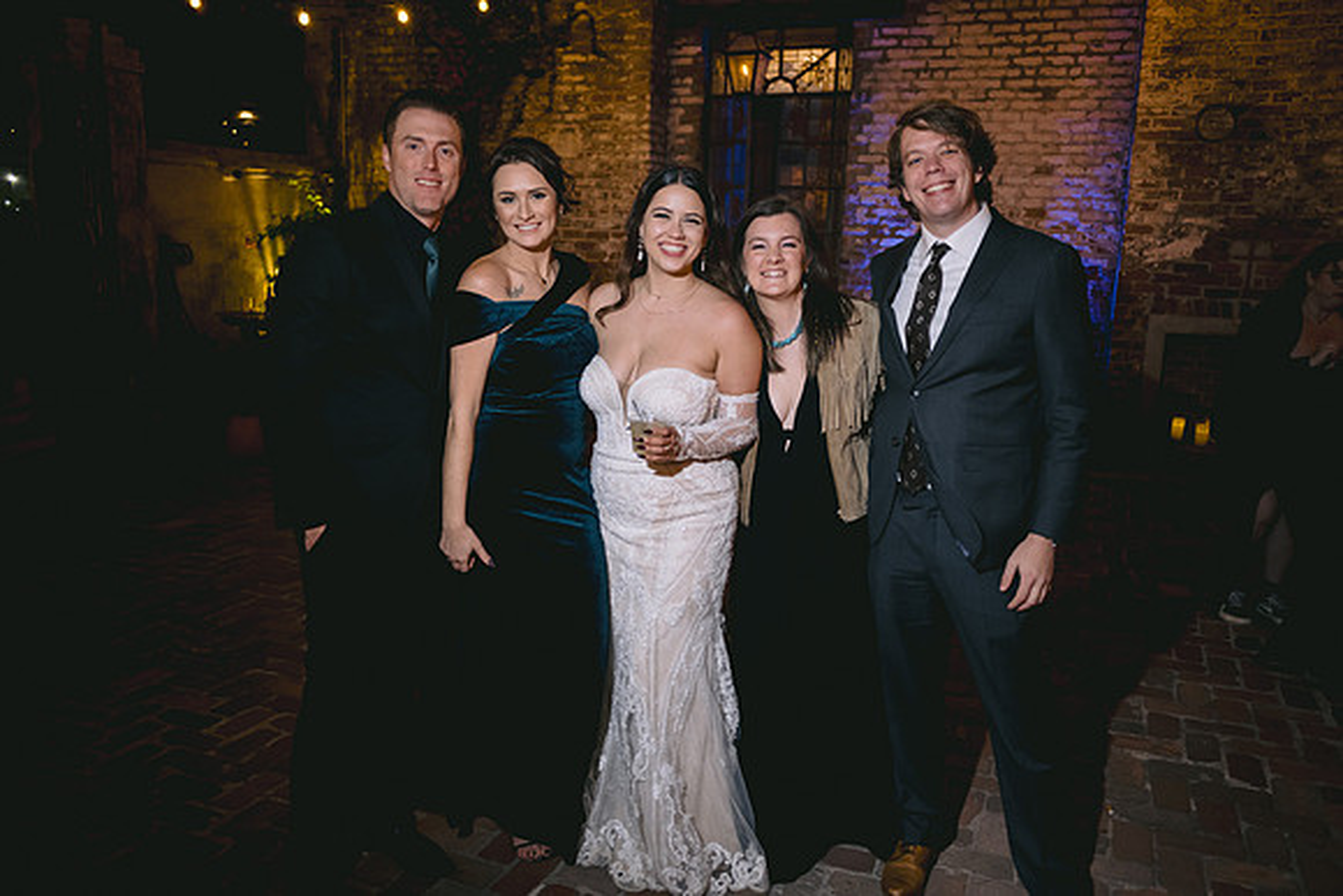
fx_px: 1045
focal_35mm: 28
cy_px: 448
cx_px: 672
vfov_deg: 46.4
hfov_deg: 65.5
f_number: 2.8
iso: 1000
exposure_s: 1/60
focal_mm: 28
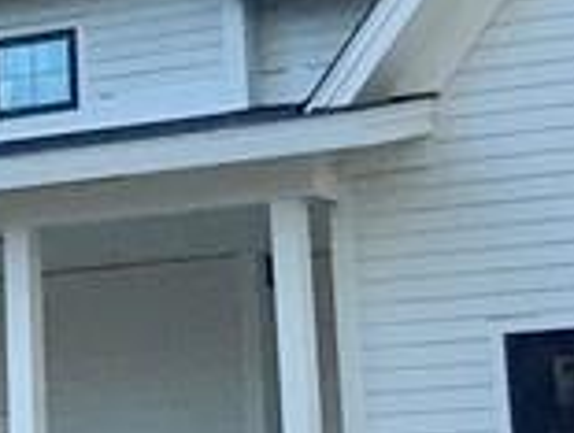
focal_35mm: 191
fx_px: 3175
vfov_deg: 7.7
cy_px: -211
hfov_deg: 10.0
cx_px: -256
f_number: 1.8
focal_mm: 3
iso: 16
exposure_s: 1/1221
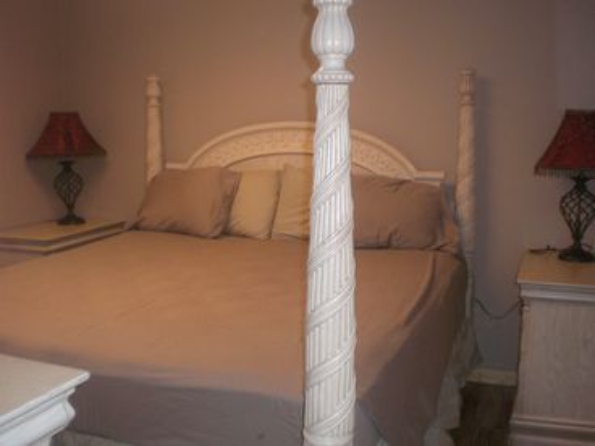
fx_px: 653
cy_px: 223
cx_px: 298
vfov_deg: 37.7
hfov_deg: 49.0
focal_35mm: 38
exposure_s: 1/60
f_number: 3.1
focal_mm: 6.3
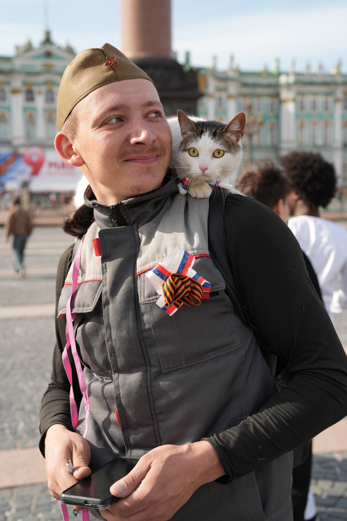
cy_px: 260
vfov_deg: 39.6
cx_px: 174
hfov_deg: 27.0
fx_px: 723
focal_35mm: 50
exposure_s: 1/320
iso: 100
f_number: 4.5
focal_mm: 50
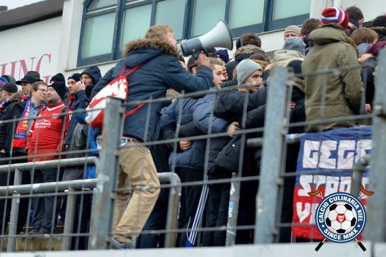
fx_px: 1126
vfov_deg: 13.0
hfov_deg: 19.5
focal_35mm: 105
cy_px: 128
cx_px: 193
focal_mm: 70
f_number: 2.8
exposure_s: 1/500
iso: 1100
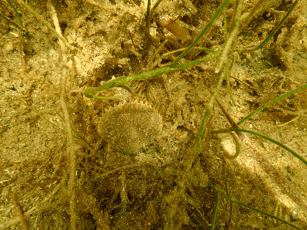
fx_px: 222
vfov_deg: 54.9
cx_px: 154
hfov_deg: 69.4
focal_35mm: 25
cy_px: 115
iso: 100
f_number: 2.8
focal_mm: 4.5
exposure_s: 1/250
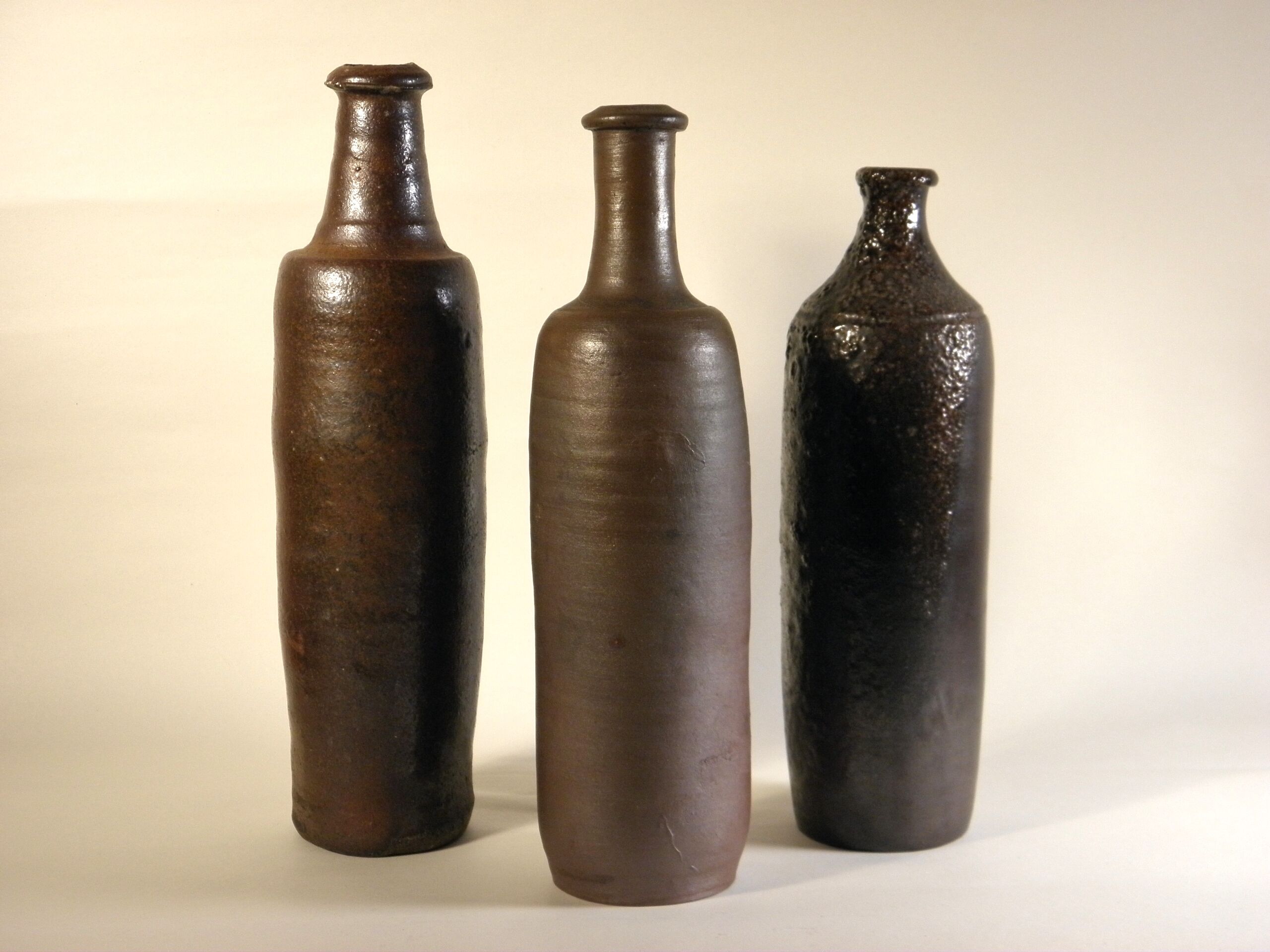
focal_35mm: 59
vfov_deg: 24.8
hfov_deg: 32.7
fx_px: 2165
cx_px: 635
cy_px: 476
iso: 200
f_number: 4.1
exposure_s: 1/40
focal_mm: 10.6
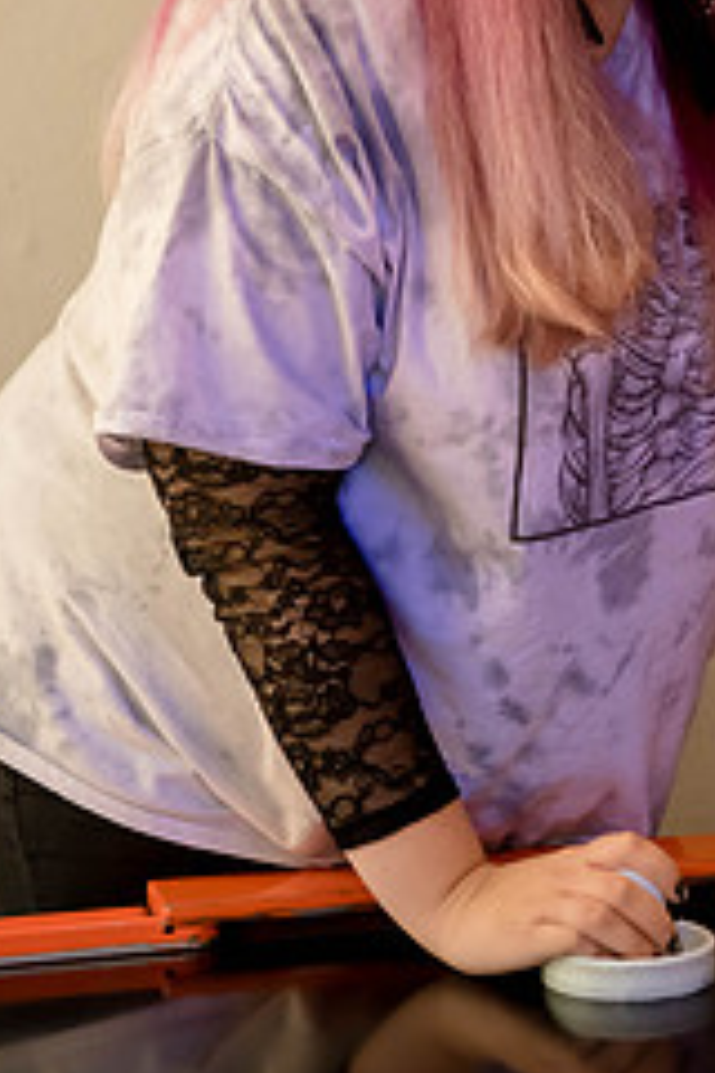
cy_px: 201
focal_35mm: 131
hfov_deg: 10.4
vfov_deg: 15.5
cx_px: 568
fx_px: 3902
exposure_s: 1/160
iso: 5000
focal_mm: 70
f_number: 2.8
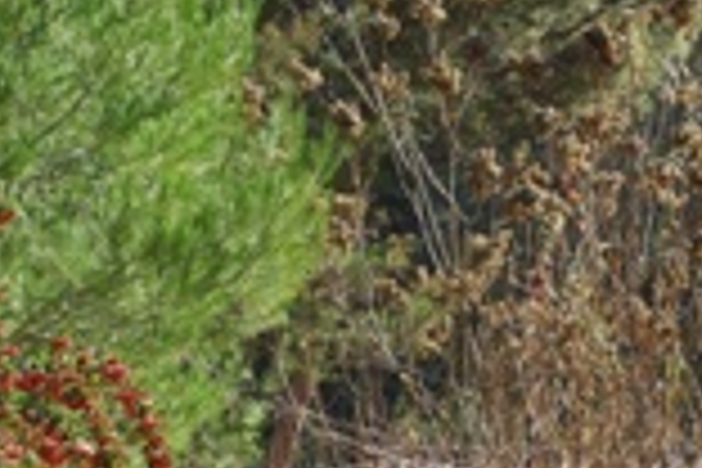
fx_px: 4036
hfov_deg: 9.9
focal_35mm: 207
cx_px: 378
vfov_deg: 6.6
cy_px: 284
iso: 110
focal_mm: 48
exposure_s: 1/125
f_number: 5.6
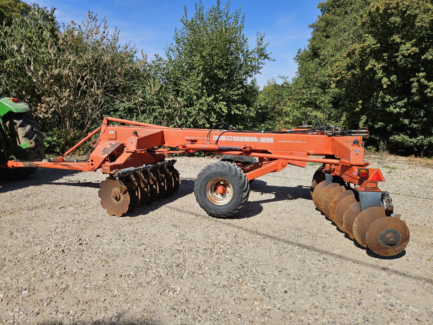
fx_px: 288
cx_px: 216
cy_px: 162
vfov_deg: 58.9
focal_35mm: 23
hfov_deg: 73.9
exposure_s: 1/2283
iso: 25
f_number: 1.8
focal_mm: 5.4
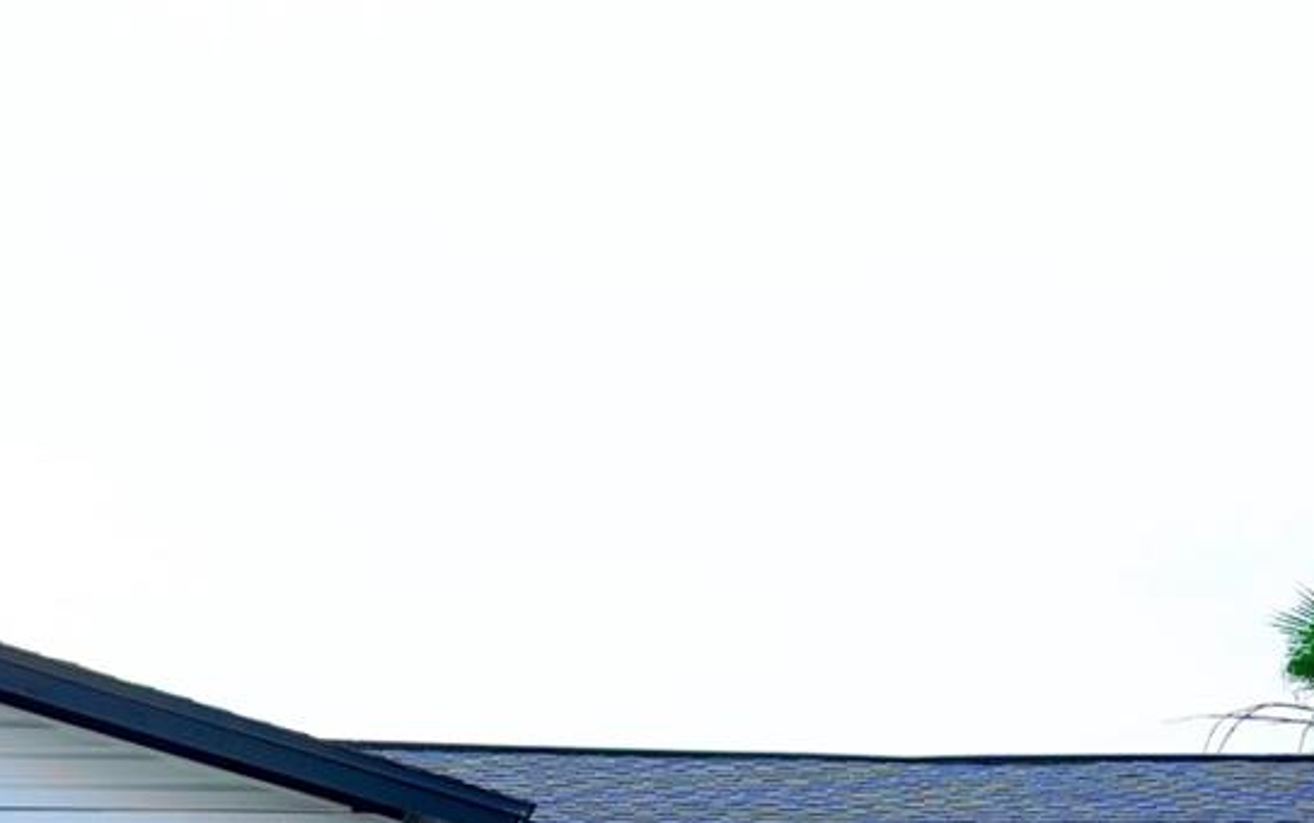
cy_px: 1036
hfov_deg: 17.7
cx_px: 944
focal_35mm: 117
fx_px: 4192
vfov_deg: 11.0
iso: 100
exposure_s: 1/60
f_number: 8
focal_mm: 26
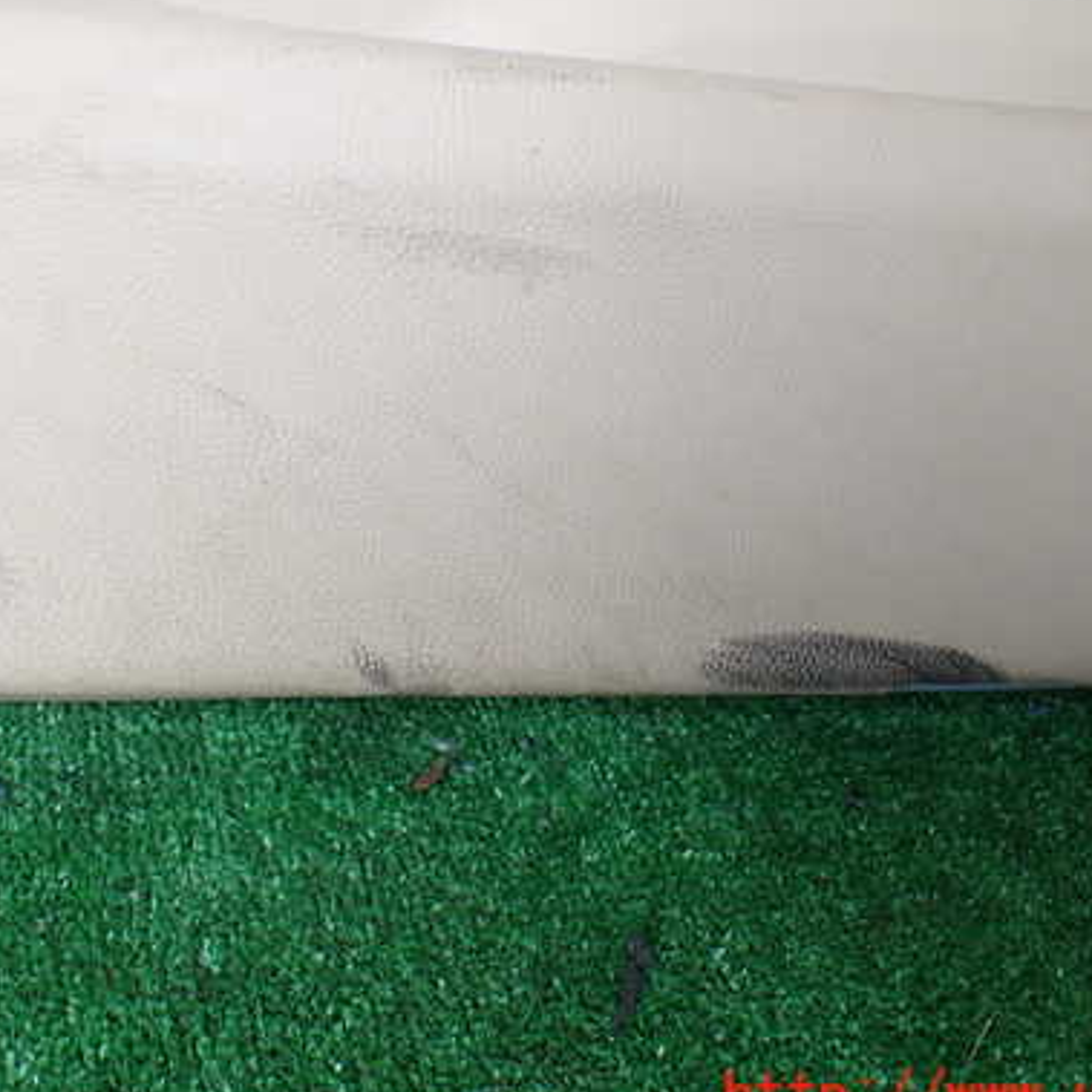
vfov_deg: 40.0
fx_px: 1499
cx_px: 510
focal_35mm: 42
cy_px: 487
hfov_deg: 40.0
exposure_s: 1/125
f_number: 2.3
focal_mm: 5.4
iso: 160
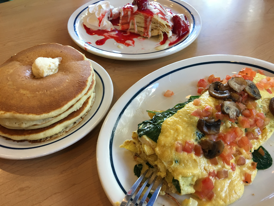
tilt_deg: -46.8
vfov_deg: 48.2
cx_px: 137
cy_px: 103
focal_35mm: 29
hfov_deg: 61.7
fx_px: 230
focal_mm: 4.15
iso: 32
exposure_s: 1/30
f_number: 2.2
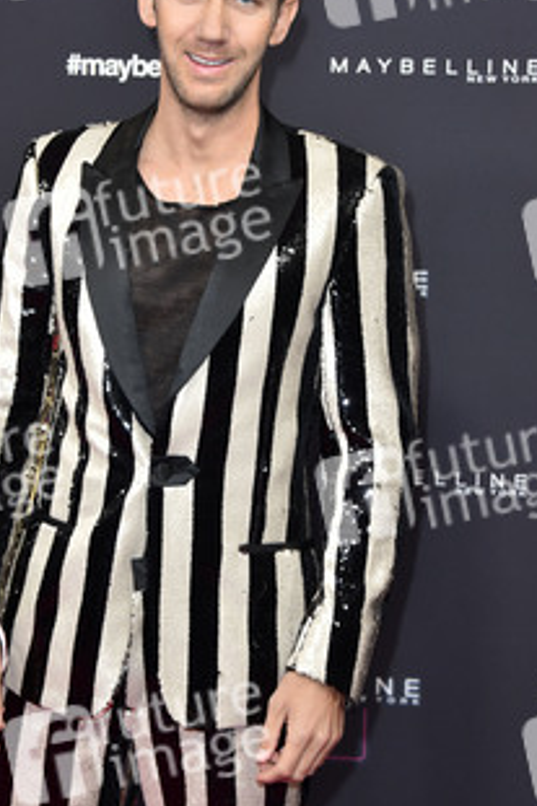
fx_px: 2016
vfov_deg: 22.6
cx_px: 213
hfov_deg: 15.2
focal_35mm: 90
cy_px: 355
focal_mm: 70
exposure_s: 1/160
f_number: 5.6
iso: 1250
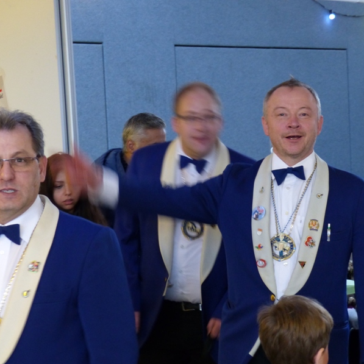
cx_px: 199
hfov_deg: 18.1
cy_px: 182
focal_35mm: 96
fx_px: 1142
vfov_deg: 18.1
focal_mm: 14.5
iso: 400
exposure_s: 1/20
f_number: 2.8
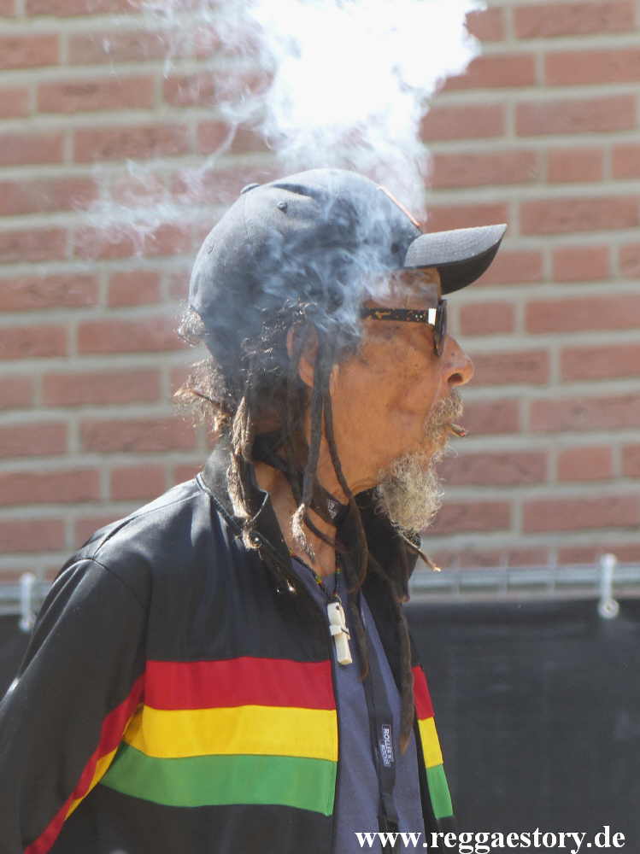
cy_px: 427
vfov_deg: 3.6
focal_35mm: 547
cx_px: 320
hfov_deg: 2.7
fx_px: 13496
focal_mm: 98.5
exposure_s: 1/160
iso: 100
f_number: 4
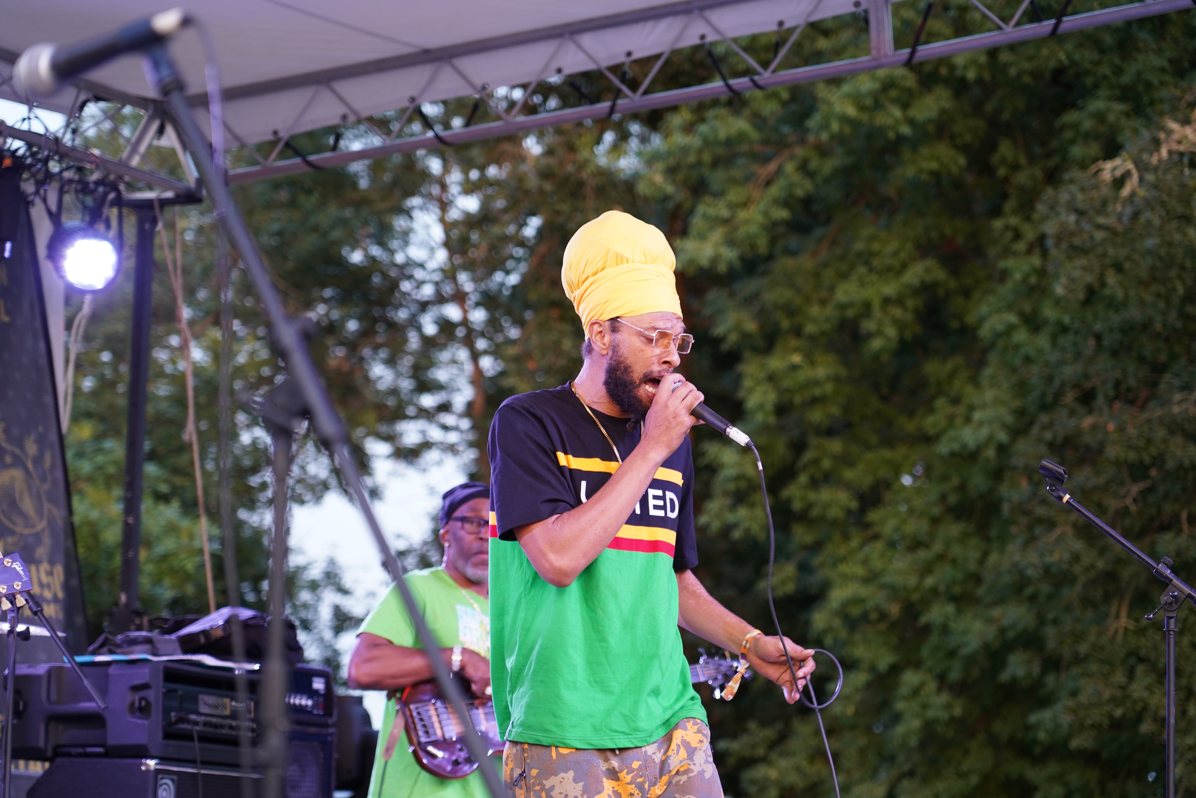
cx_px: 598
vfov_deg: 13.0
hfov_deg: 19.5
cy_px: 399
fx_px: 3488
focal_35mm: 105
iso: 1000
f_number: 4
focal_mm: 105
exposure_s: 1/160
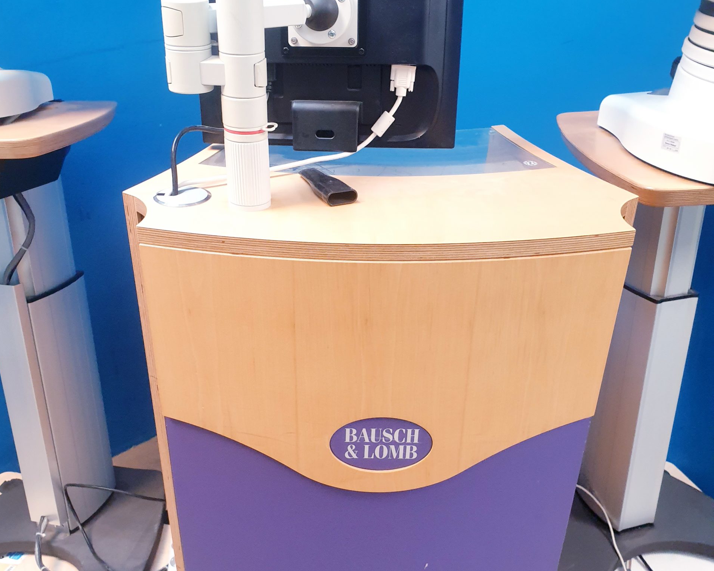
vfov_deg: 43.3
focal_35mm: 34
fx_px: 719
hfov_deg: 52.8
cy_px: 320
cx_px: 356
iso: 320
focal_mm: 4.3
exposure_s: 1/50
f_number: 2.4
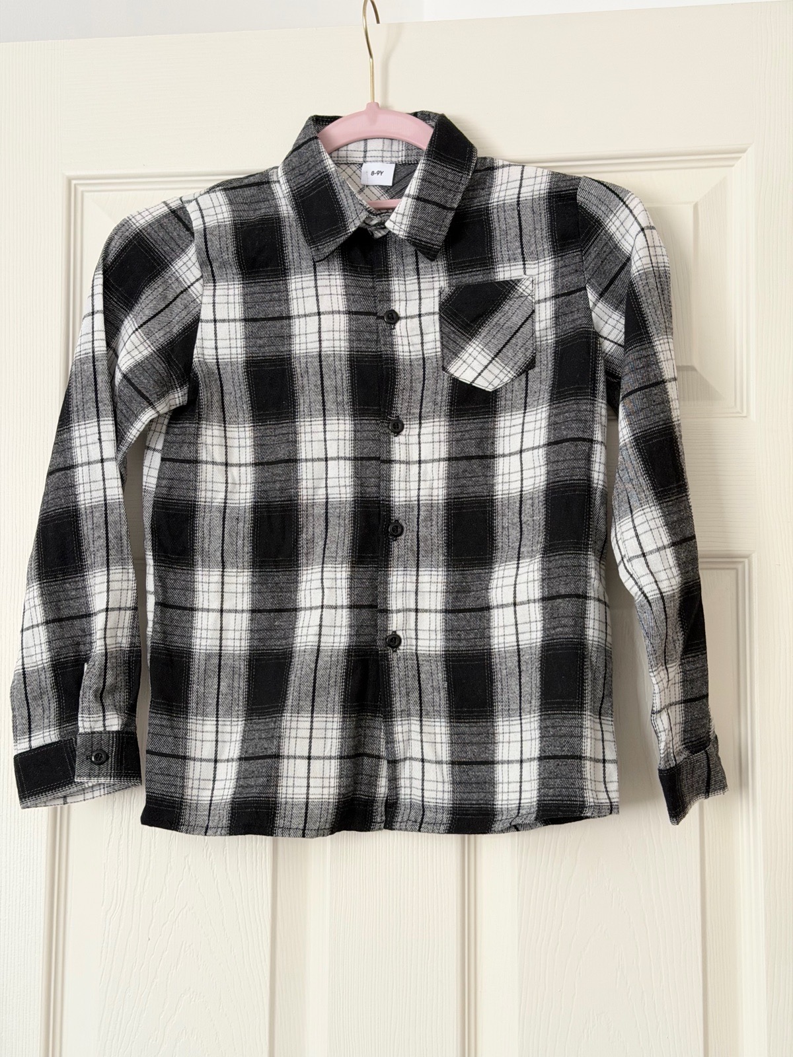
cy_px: 528
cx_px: 396
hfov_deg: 30.3
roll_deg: -1.4
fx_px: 1466
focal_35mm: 48
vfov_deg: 39.7
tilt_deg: +4.5
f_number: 1.78
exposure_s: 1/60
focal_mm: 6.76
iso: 200
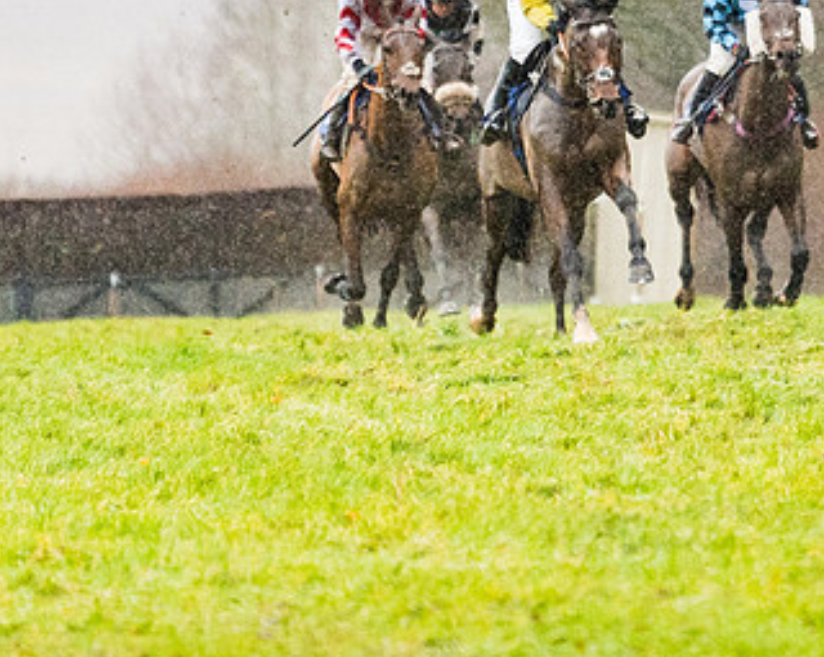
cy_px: 105
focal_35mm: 728
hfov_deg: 2.7
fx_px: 17727
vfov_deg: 2.1
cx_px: 617
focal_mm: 200
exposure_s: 1/1250
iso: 1600
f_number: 2.8
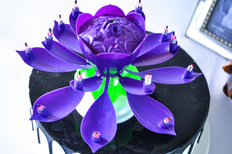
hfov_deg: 35.1
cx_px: 116
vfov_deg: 23.7
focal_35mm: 57
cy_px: 77
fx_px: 367
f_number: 4.2
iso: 160
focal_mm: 38
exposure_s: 1/8
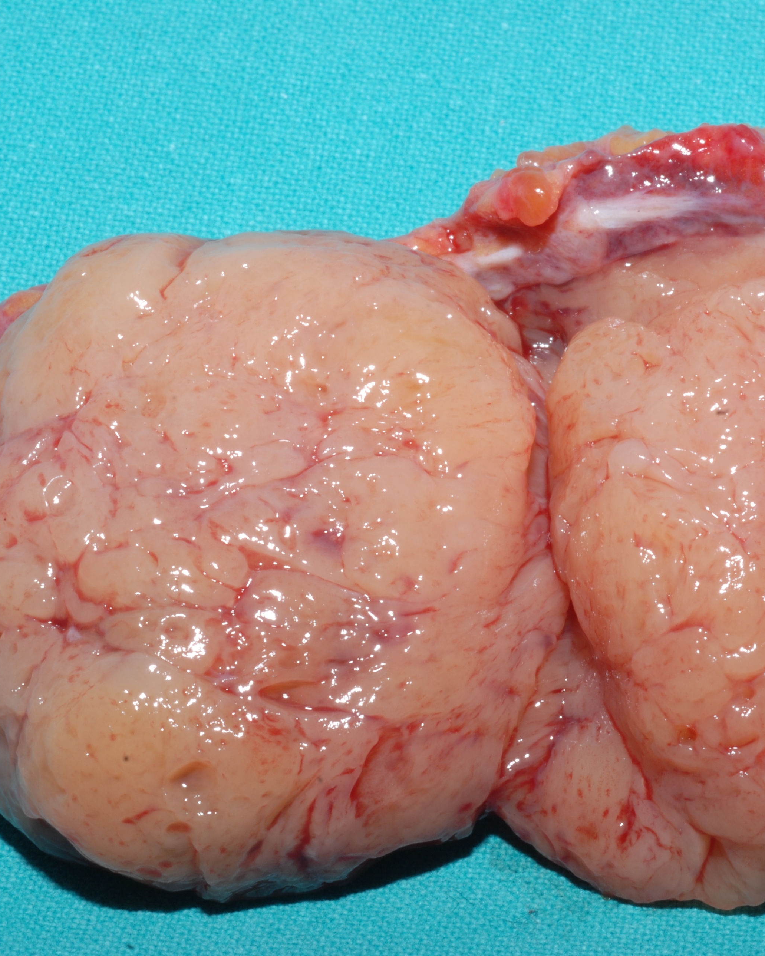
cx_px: 511
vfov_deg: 15.2
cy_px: 478
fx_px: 3594
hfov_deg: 12.1
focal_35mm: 127
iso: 100
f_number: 36
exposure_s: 1/250
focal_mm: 60
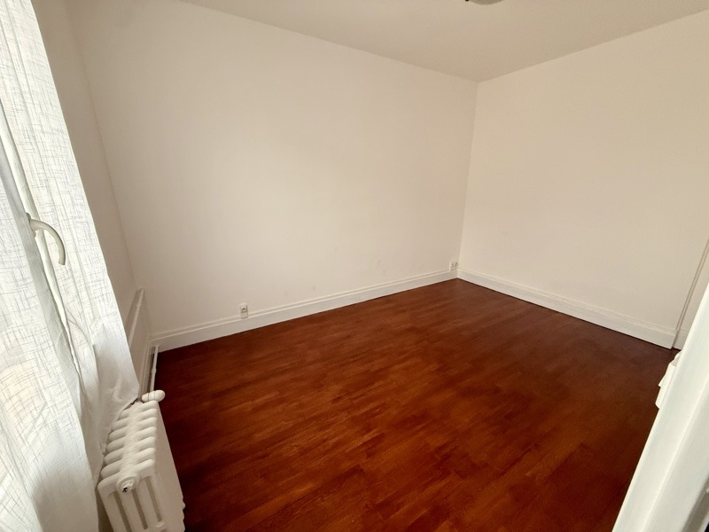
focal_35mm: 14
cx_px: 354
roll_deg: -1.3
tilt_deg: -16.7
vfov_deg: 85.7
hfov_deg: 102.1
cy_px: 266
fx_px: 287
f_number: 2.2
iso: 400
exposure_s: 1/60
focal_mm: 2.22
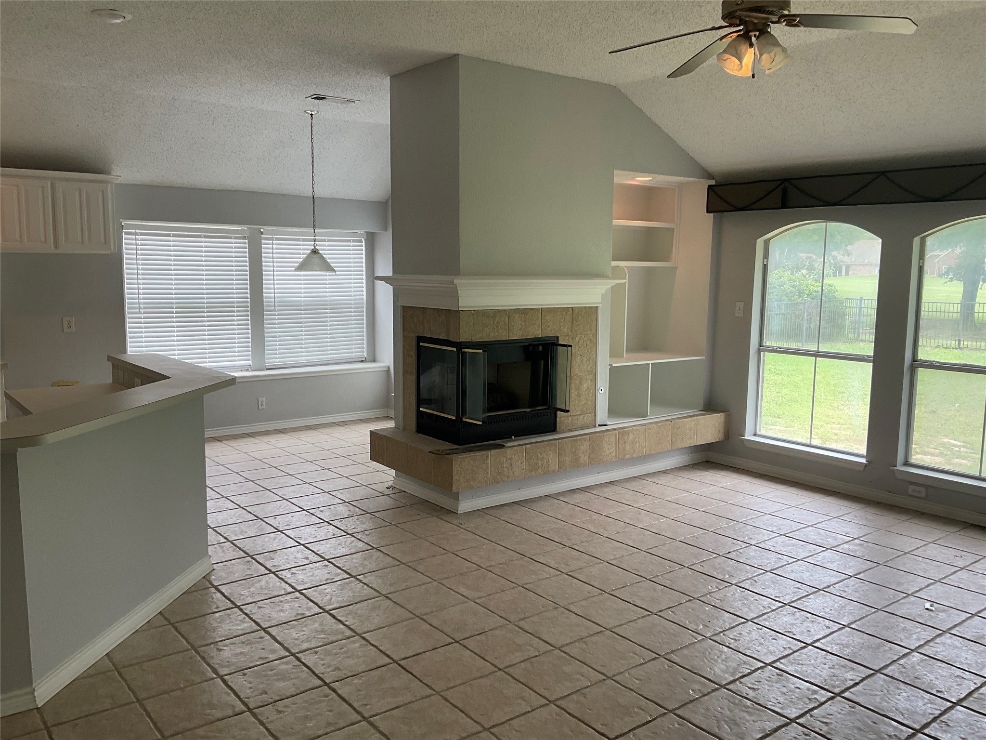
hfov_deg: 61.7
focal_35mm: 29
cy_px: 370
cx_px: 493
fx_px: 826
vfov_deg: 48.2
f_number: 1.8
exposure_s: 1/120
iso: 25
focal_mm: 3
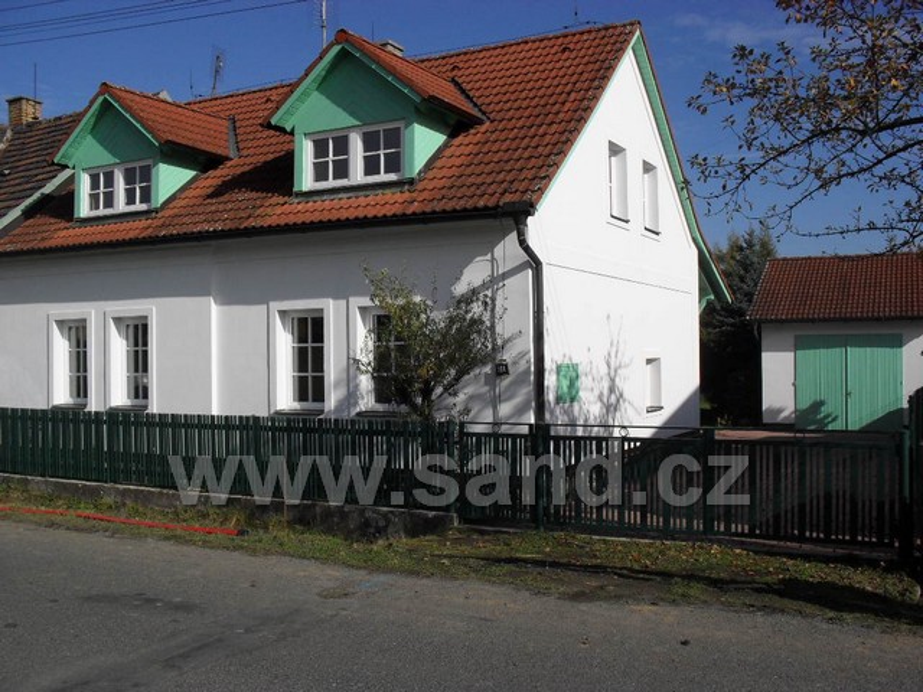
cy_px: 346
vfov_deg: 40.7
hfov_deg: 52.6
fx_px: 933
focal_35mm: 35
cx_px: 462
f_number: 8.4
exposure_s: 1/500
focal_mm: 6.3
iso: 100
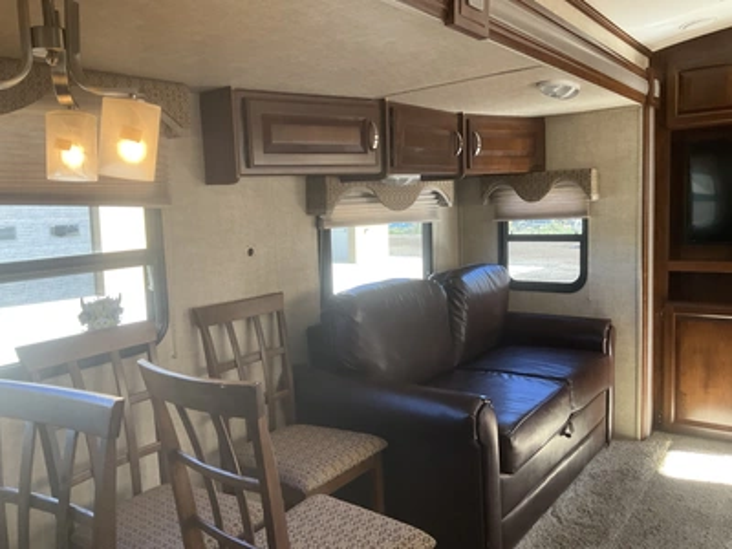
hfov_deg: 61.7
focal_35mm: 29
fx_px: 613
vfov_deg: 48.2
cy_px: 274
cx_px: 366
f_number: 1.8
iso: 64
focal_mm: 3
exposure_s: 1/98
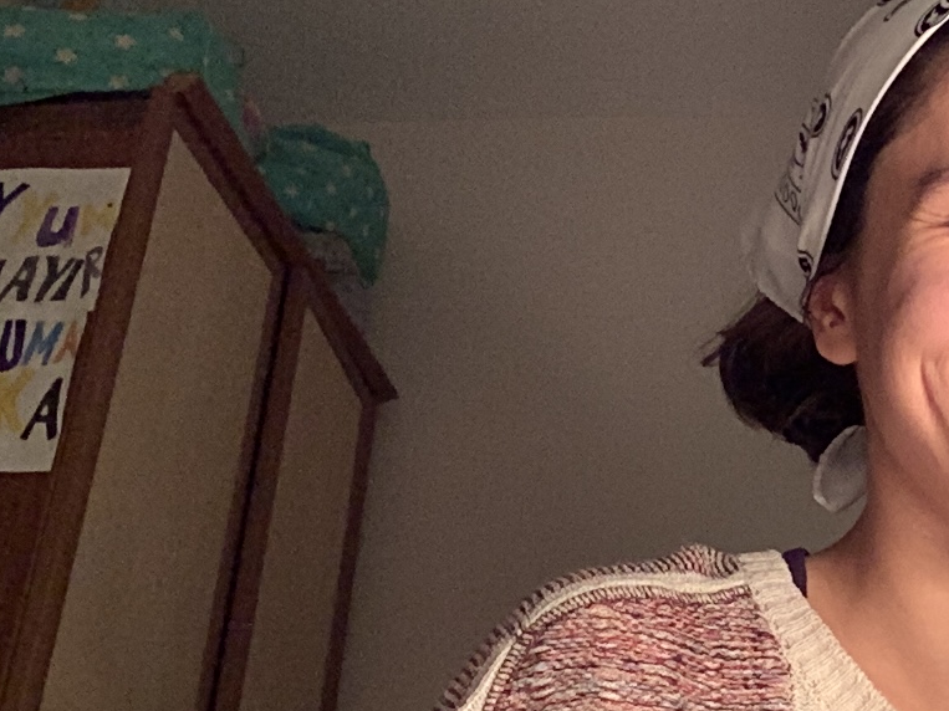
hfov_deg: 35.6
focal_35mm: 52
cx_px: 761
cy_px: 410
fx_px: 1425
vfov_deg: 28.0
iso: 640
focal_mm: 2.15
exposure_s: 1/50
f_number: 2.4
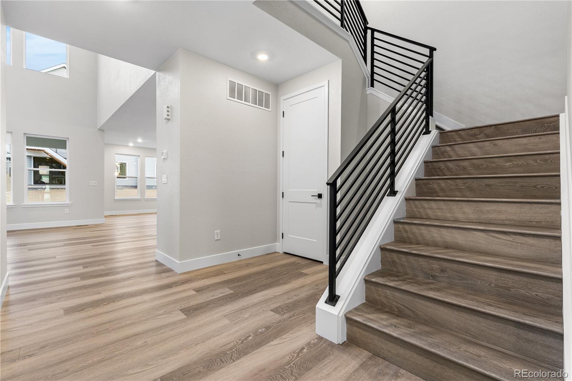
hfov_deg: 96.7
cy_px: 190
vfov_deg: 73.7
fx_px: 254
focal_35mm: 16
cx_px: 286
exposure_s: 1/5
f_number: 8
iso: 500
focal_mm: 16
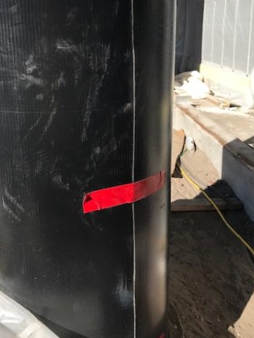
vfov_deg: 49.8
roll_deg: +0.8
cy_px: 134
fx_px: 362
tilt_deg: -15.4
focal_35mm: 37
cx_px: 126
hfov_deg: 38.7
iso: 20
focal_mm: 3.99
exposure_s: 1/1681
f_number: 1.8
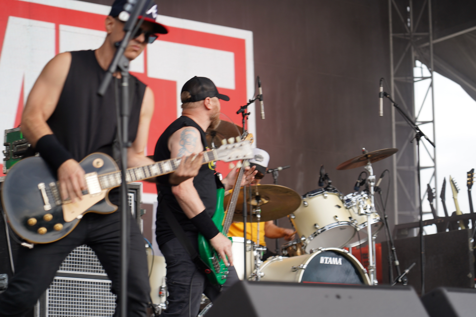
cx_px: 238
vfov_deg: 13.2
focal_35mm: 104
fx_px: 1375
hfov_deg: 19.6
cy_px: 158
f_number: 4
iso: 100
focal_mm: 104
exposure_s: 1/125
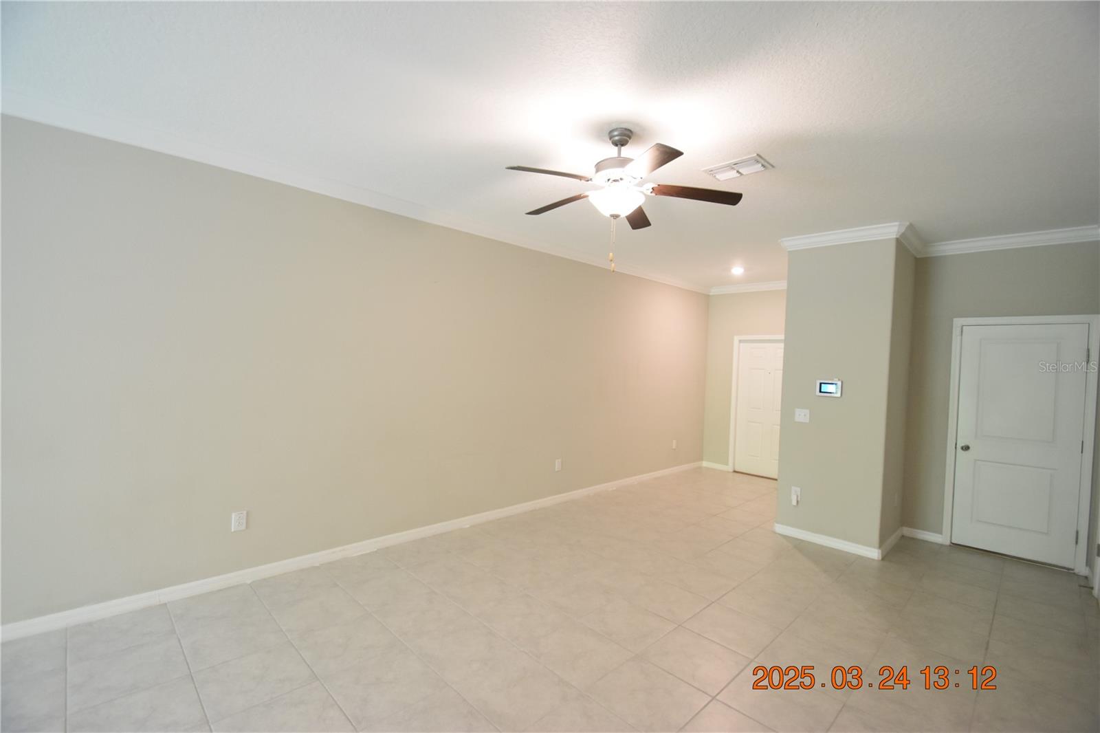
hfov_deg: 100.4
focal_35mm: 15
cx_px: 550
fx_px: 458
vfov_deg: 77.3
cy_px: 366
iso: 1400
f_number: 3.5
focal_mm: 10
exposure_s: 1/60
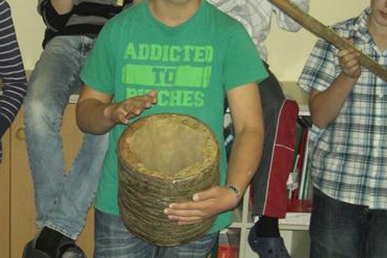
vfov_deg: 19.9
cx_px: 153
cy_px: 82
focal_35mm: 68
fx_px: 731
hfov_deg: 29.6
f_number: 4.4
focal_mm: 6.3
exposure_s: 1/60
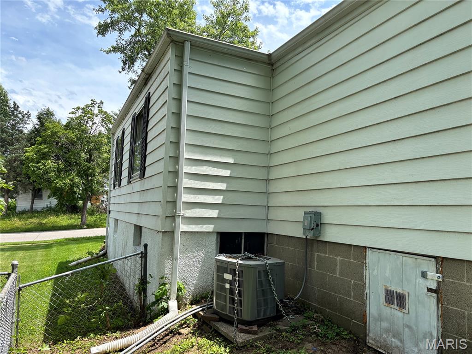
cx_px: 236
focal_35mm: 26
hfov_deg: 67.3
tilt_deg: +5.3
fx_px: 355
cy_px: 177
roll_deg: -2.3
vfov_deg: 53.1
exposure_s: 1/1477
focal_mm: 5.96
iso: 50
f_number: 1.6
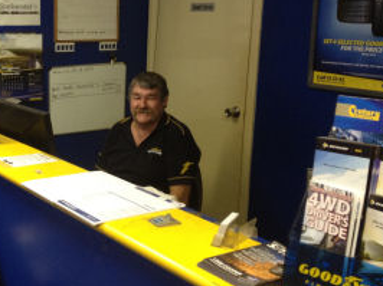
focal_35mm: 58
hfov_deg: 32.4
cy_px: 126
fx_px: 641
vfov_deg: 25.2
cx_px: 76
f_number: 2.4
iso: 200
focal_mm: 4.28
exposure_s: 1/20
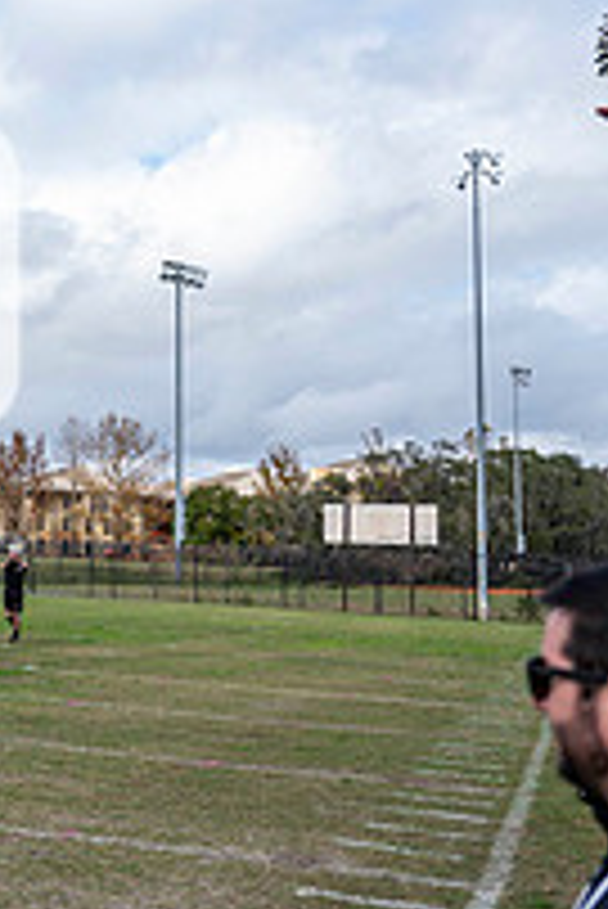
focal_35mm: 69
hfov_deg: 17.6
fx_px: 1745
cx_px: -320
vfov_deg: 29.1
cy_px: 322
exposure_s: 1/1250
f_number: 2.8
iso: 125
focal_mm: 24
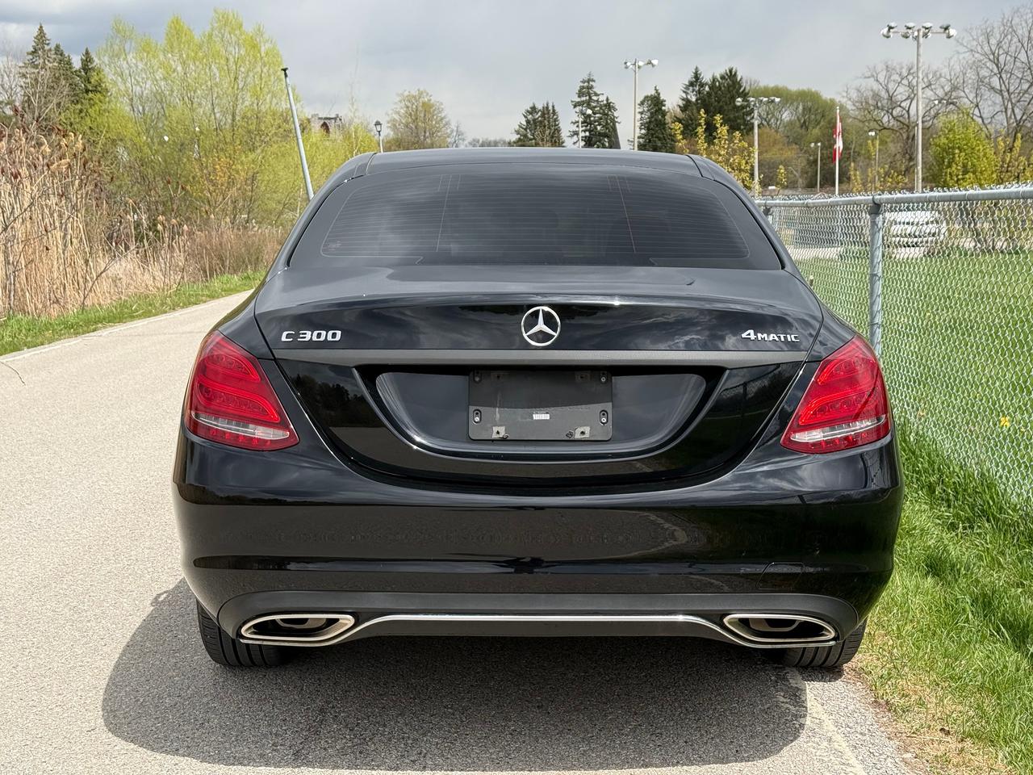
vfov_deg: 30.3
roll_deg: +1.2
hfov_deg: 39.7
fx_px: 1432
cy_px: 388
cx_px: 516
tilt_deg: -6.6
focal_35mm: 48
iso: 100
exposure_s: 1/4098
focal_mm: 6.76
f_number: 1.78
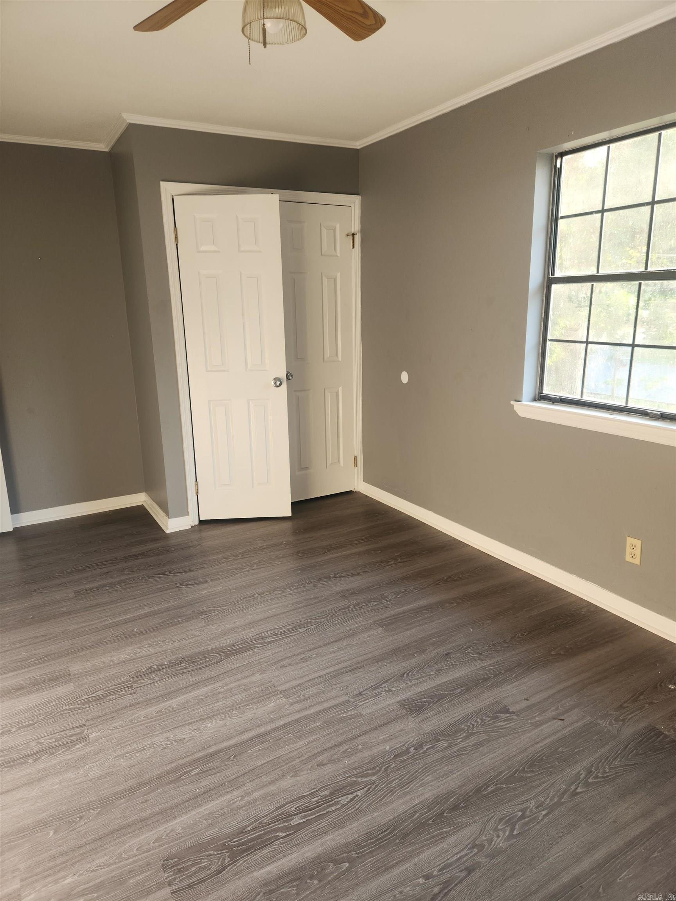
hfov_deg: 58.9
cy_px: 450
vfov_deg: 73.9
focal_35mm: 23
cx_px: 338
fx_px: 599
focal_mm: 5.4
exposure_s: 1/50
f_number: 1.8
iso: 25
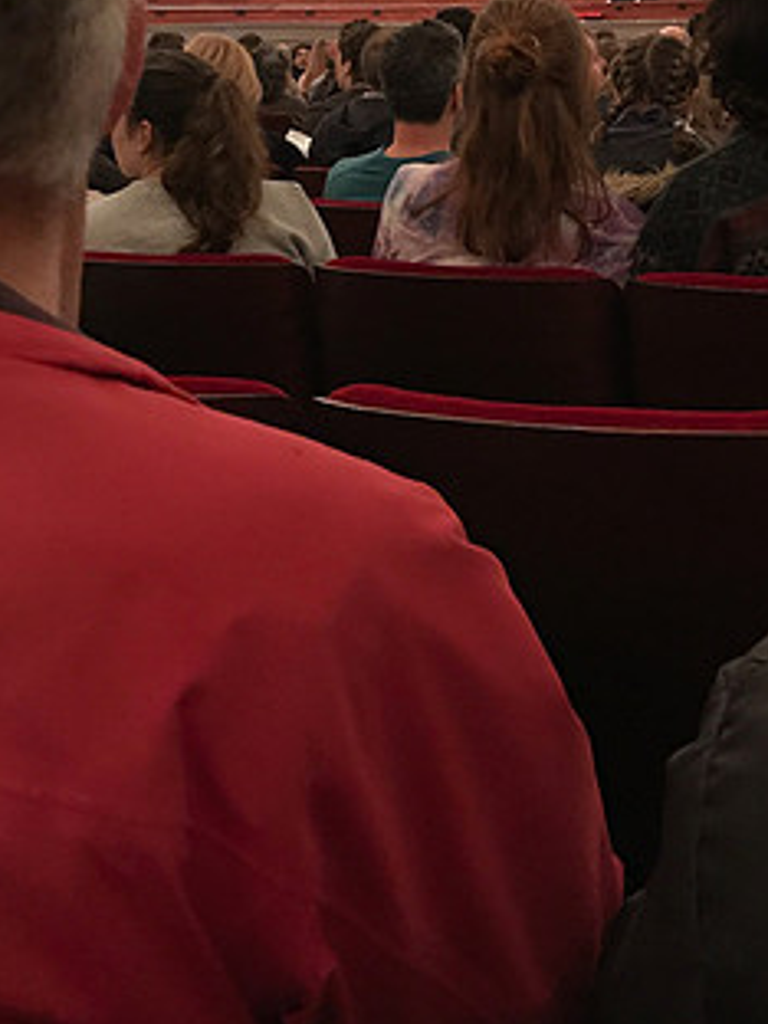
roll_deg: +1.2
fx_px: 1538
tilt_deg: -4.4
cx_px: 599
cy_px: 190
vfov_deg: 35.5
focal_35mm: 52
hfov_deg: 27.5
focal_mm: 3.99
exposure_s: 1/5
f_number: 1.8
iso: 100
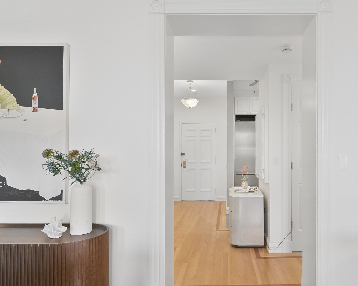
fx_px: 254
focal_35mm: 24
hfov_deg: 69.5
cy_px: 143
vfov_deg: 58.8
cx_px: 218
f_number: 9
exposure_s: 1/15
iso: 640
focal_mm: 21
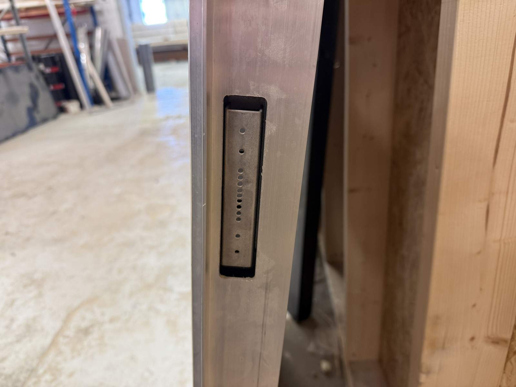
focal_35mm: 24
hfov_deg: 71.6
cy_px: 194
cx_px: 258
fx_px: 358
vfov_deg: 56.8
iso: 160
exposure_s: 1/50
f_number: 1.78
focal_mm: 6.76
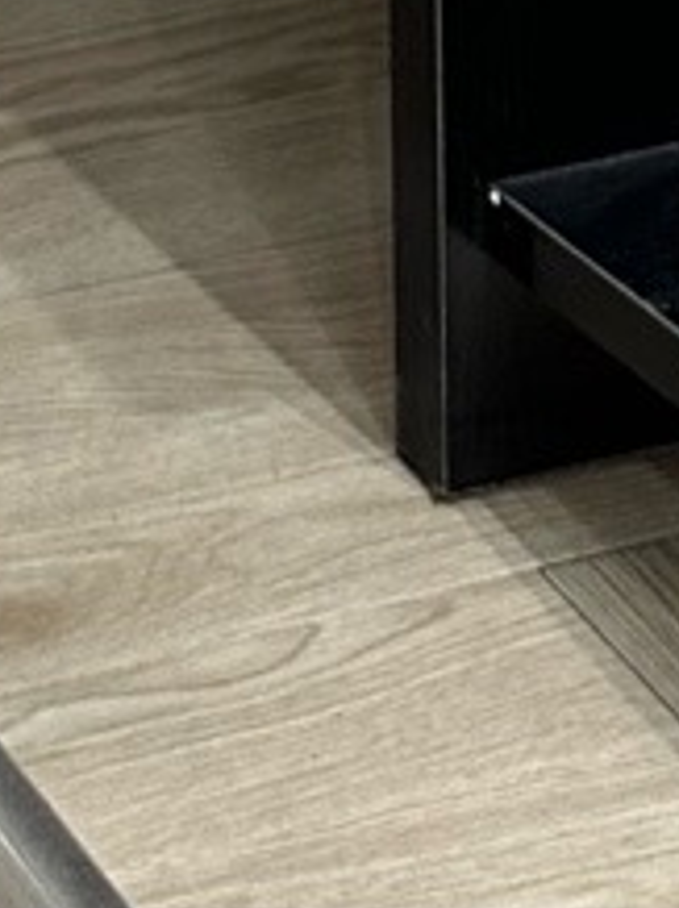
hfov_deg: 6.6
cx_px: -1862
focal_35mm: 188
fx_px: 4927
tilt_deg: -8.7
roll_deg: -1.3
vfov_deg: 7.6
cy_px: -2634
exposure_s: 1/121
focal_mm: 6.86
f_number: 1.78
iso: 80
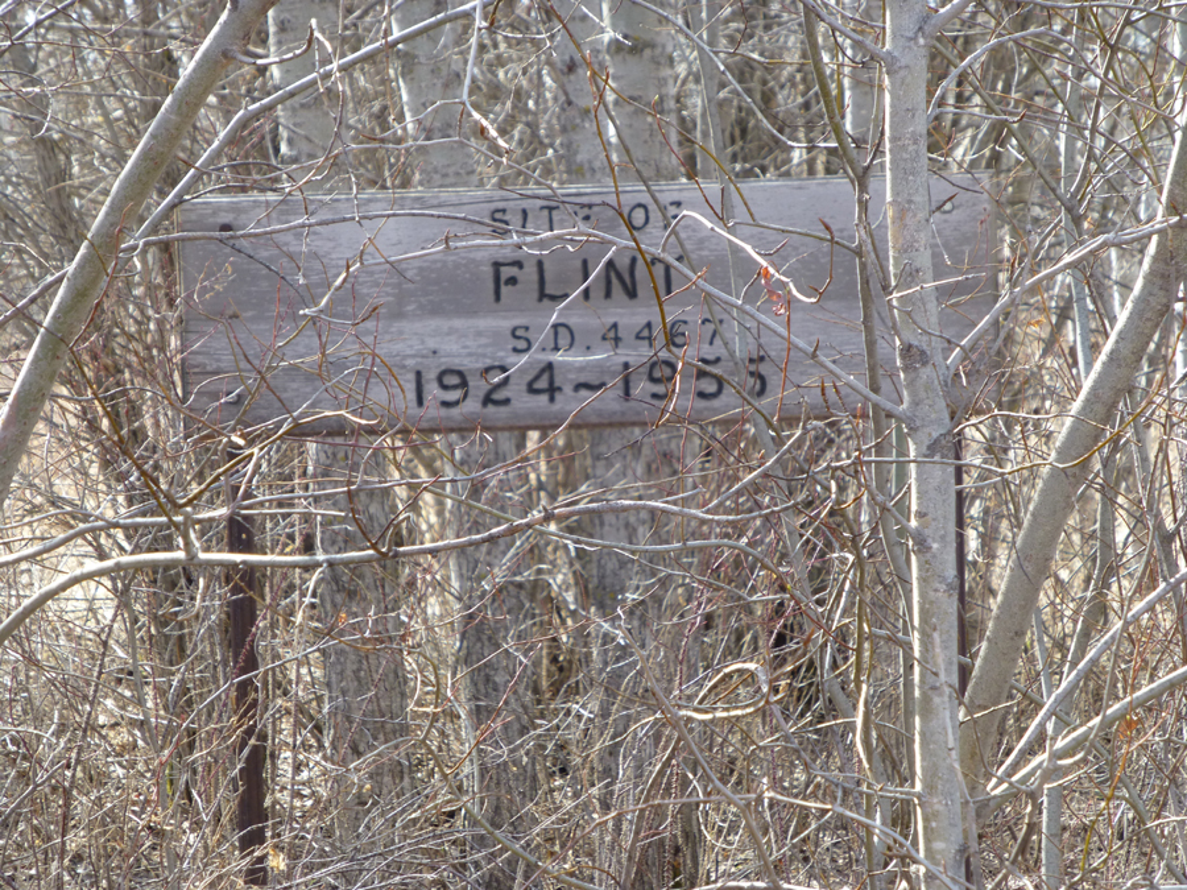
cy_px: 445
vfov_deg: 7.9
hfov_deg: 10.6
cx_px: 594
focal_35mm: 187
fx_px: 6412
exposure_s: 1/80
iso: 100
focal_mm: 33.3
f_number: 5.5
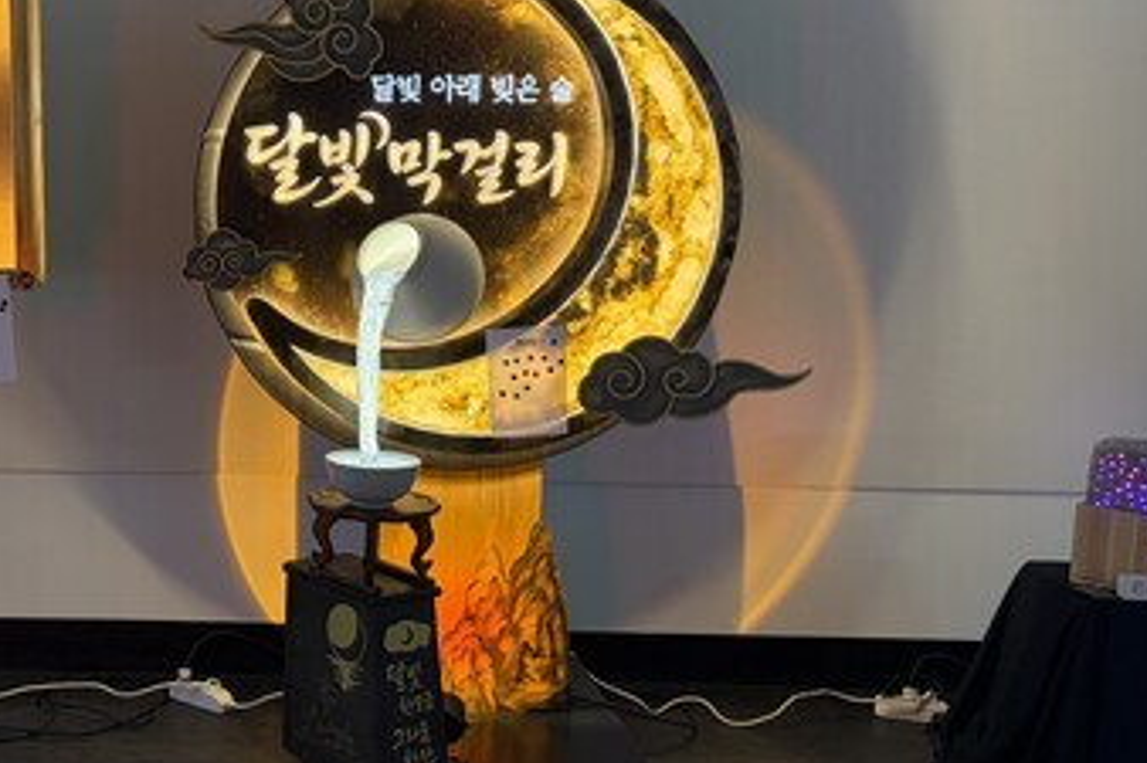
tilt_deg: -6.4
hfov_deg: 39.0
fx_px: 1529
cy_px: 295
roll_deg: +0.1
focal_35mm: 48
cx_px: 176
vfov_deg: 28.0
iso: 80
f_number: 1.6
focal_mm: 5.96
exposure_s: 1/60
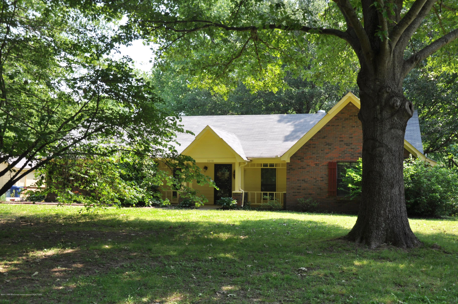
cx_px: 229
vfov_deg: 34.1
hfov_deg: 49.6
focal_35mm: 39
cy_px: 152
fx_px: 496
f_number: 7.1
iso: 200
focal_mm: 26
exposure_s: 1/125
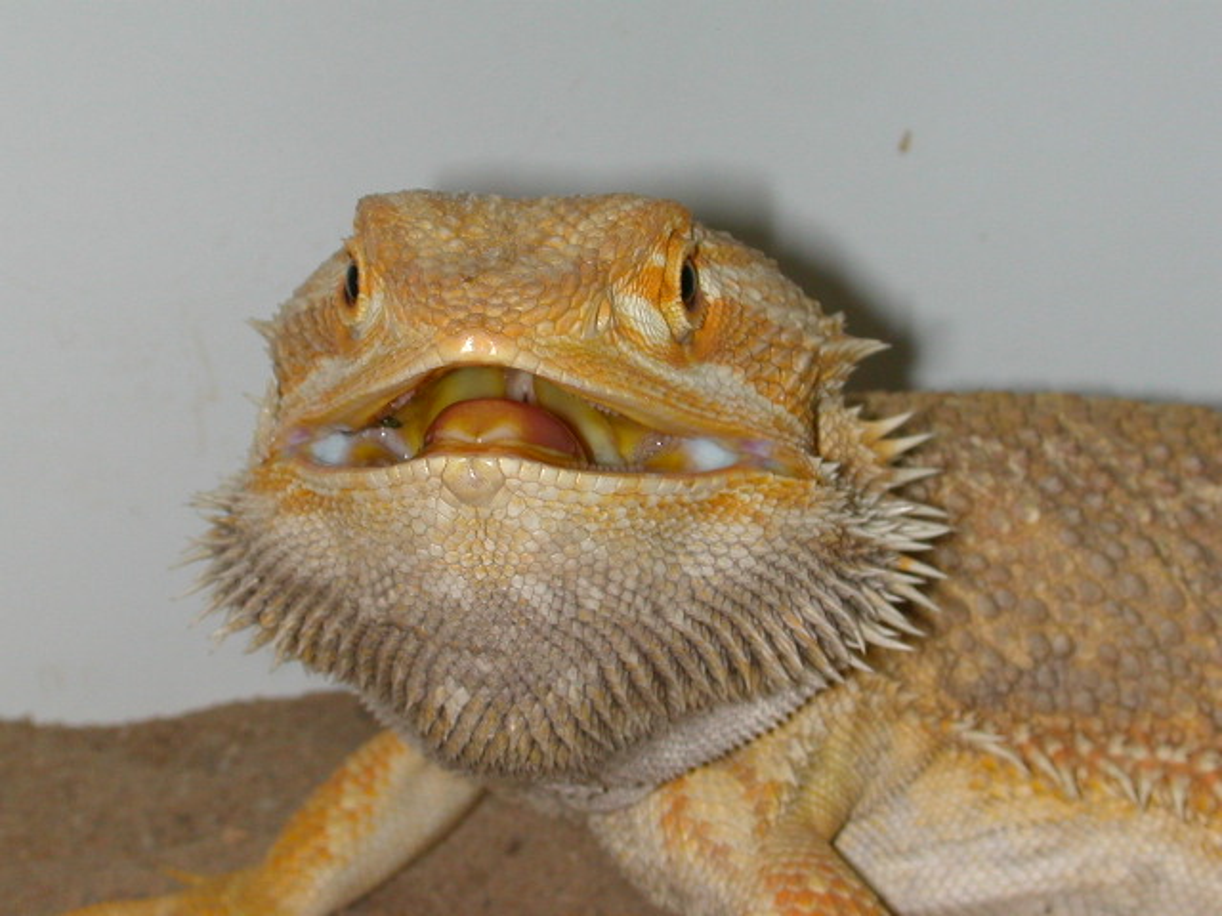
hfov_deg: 22.5
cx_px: 611
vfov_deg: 17.0
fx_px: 3071
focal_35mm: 87
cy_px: 458
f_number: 7.1
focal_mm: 13.3
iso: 100
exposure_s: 1/59.9
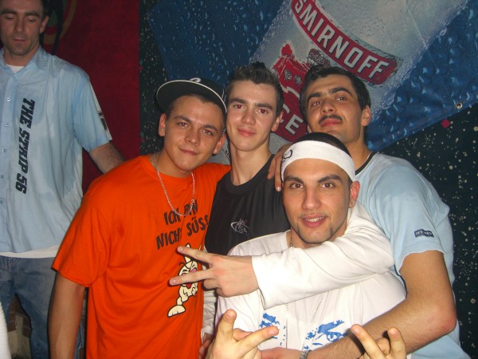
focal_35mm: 38
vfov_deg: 37.7
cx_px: 239
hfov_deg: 49.0
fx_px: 525
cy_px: 180
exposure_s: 1/60
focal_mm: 7.9
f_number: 2.8
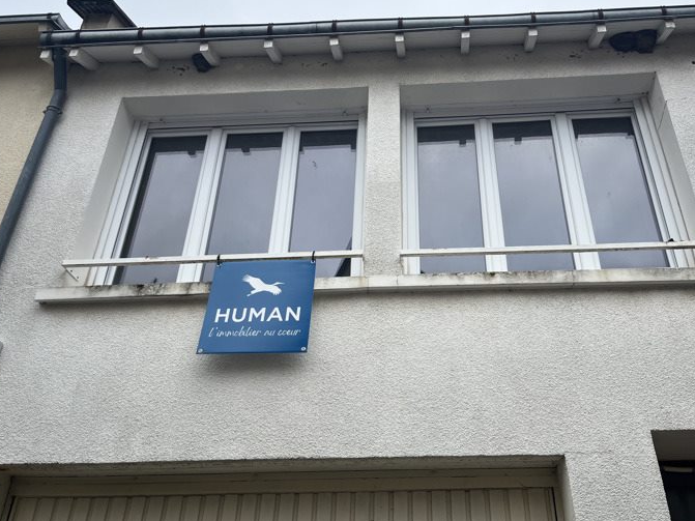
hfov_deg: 58.1
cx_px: 399
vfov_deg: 45.4
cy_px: 241
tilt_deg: +32.5
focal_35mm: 31
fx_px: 622
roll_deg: +1.2
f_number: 1.6
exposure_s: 1/2755
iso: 50
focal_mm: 5.1
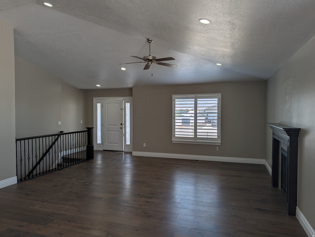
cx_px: 158
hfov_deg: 71.5
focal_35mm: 24
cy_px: 118
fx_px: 219
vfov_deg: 56.9
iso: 21
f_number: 1.68
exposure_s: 1/1178
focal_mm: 6.9
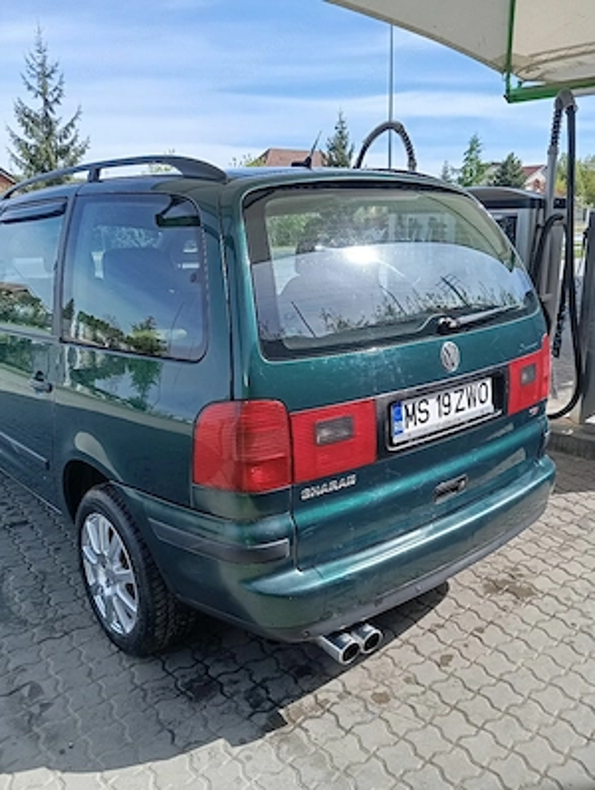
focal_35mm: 28
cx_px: 298
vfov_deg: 63.4
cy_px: 395
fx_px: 640
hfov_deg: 49.9
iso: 114
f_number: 1.8
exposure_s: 1/256
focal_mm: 4.22
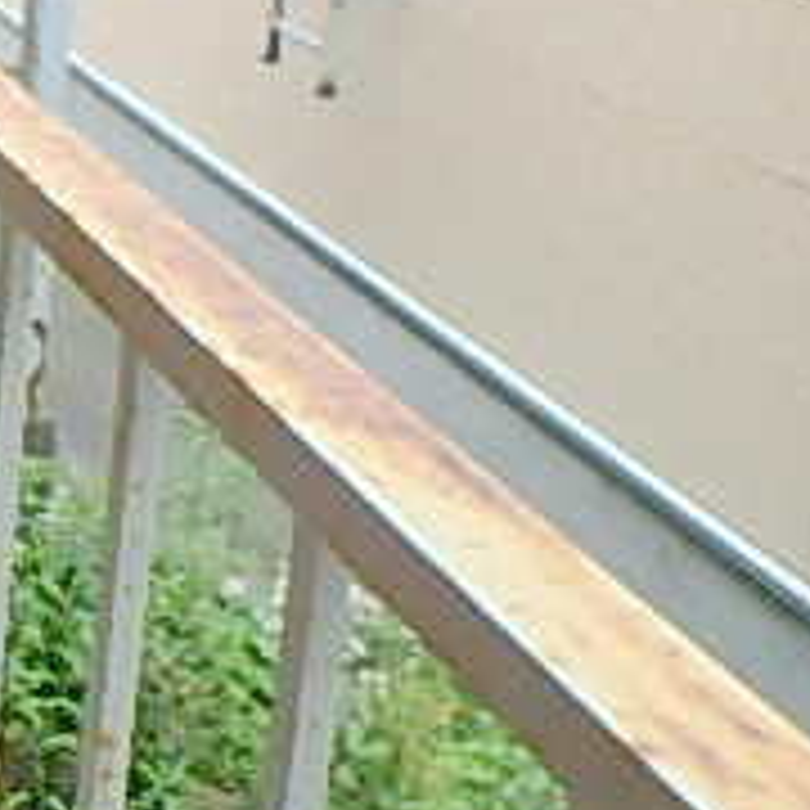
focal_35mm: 66
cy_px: -99
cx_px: -536
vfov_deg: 24.2
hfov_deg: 20.6
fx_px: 1747
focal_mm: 3.7
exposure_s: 1/160
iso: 125
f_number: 3.5
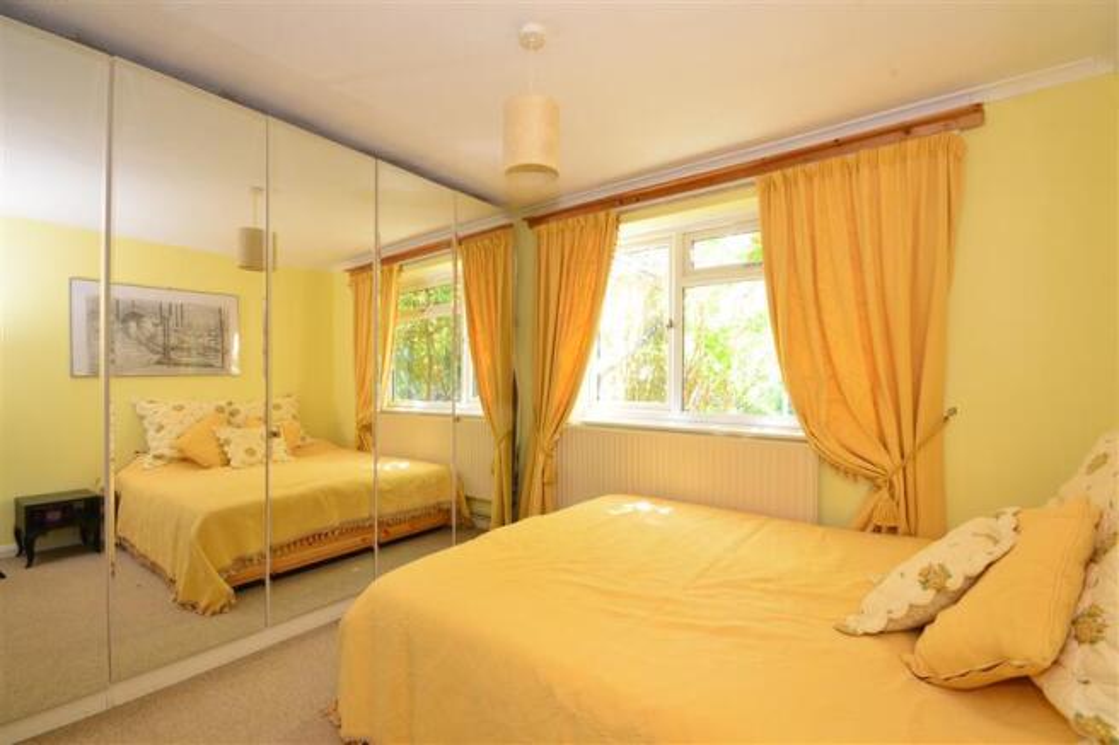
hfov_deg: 100.4
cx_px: 560
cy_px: 372
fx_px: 466
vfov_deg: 77.3
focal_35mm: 15
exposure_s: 1/4
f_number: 13
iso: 400
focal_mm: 10
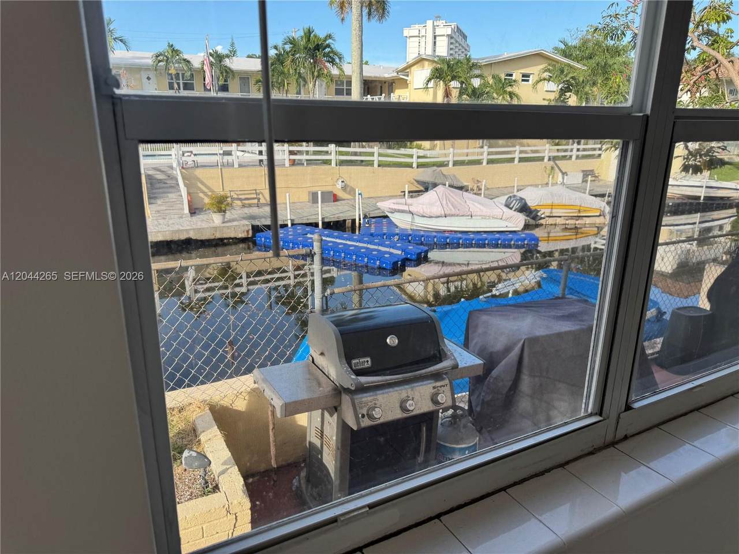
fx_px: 512
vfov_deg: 56.8
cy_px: 277
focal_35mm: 24
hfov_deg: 71.6
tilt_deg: -17.3
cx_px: 370
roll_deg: +0.5
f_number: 1.78
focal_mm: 6.76
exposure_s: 1/952
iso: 80
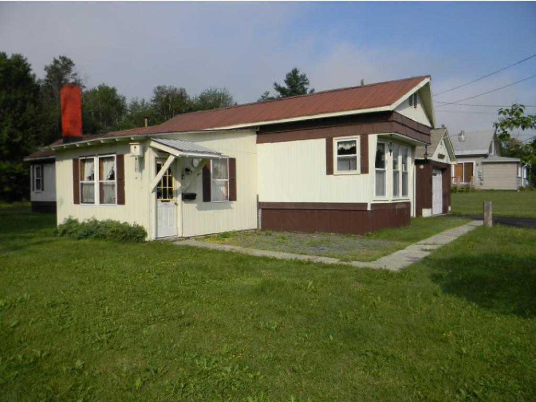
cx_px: 268
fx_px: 434
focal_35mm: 28
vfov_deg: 49.8
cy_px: 201
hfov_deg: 63.4
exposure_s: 1/349
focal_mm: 5
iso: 80
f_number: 7
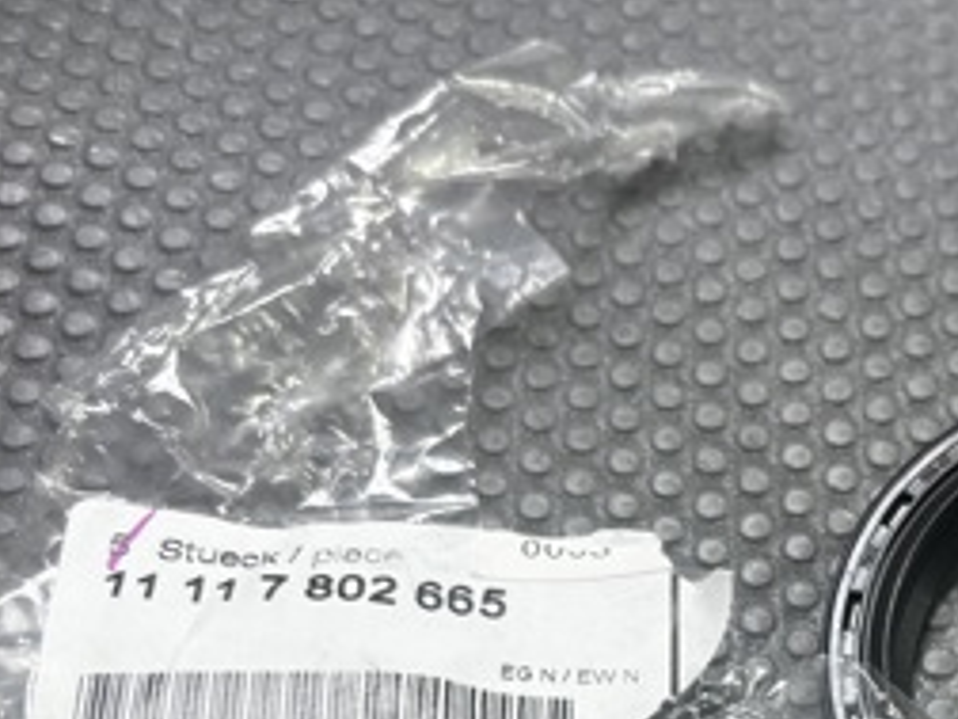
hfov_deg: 28.0
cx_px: 901
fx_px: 1827
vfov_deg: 21.0
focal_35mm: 66
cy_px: 814
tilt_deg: -63.0
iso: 125
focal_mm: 5.96
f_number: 1.6
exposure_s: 1/82
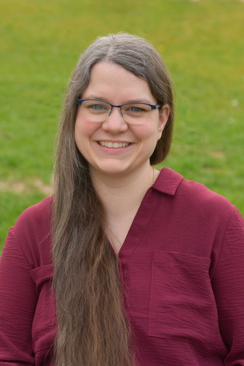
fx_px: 1311
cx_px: 122
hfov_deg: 10.6
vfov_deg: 15.9
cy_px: 183
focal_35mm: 129
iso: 200
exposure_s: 1/250
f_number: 5.6
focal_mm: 86
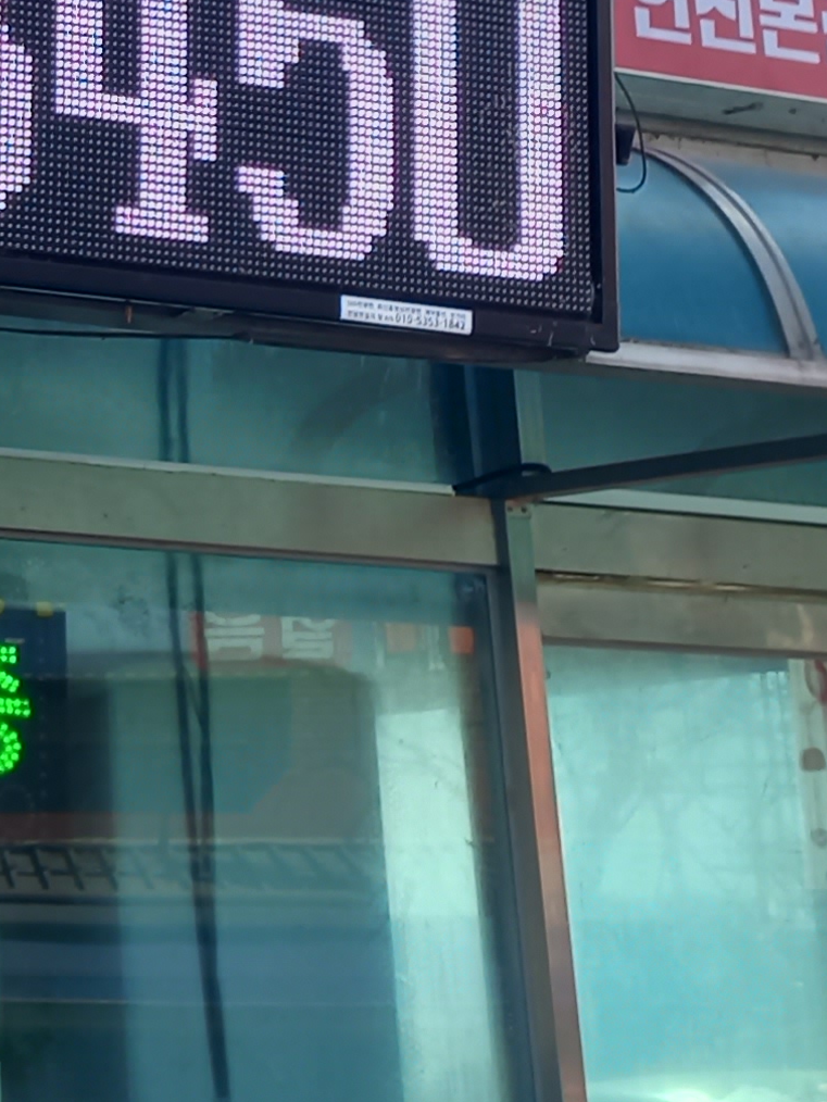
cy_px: -78
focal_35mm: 114
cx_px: -543
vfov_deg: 16.8
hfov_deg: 12.2
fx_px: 3630
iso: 25
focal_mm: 4.6
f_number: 1.8
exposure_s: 1/255
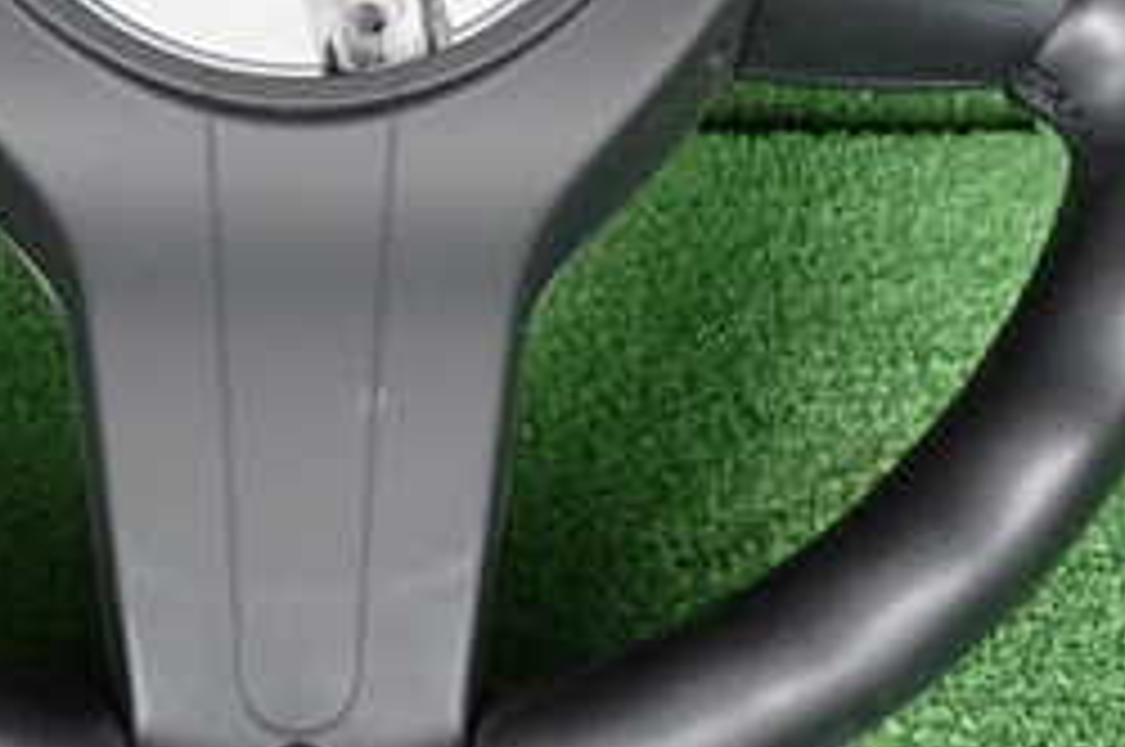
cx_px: 248
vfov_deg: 14.1
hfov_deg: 21.3
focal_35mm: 95
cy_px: -40
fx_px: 2965
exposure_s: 1/125
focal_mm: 6.83
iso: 1250
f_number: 2.7
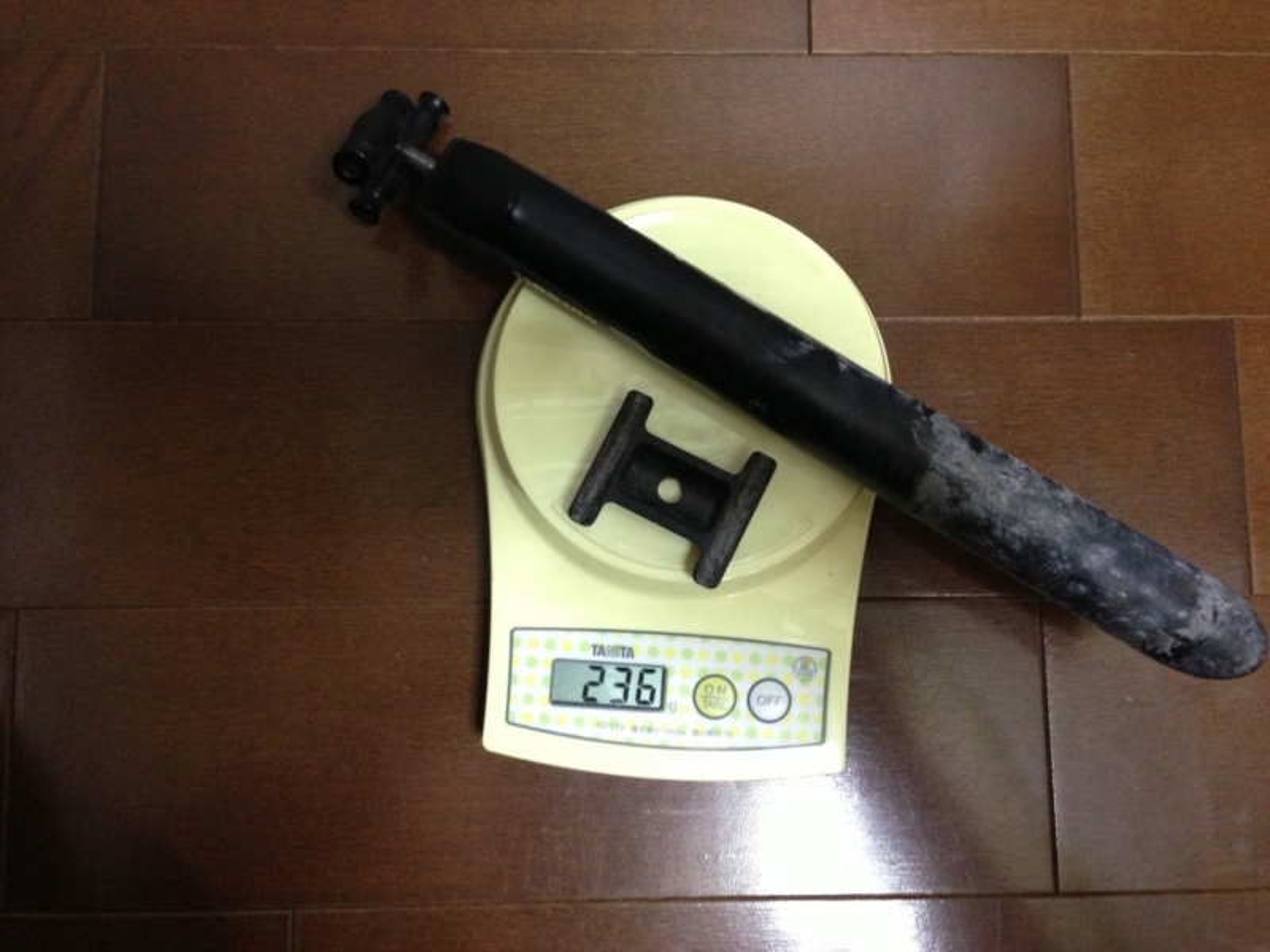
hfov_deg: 55.4
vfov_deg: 42.9
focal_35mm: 33
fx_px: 1211
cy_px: 476
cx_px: 635
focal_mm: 4.13
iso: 400
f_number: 2.4
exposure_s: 1/17
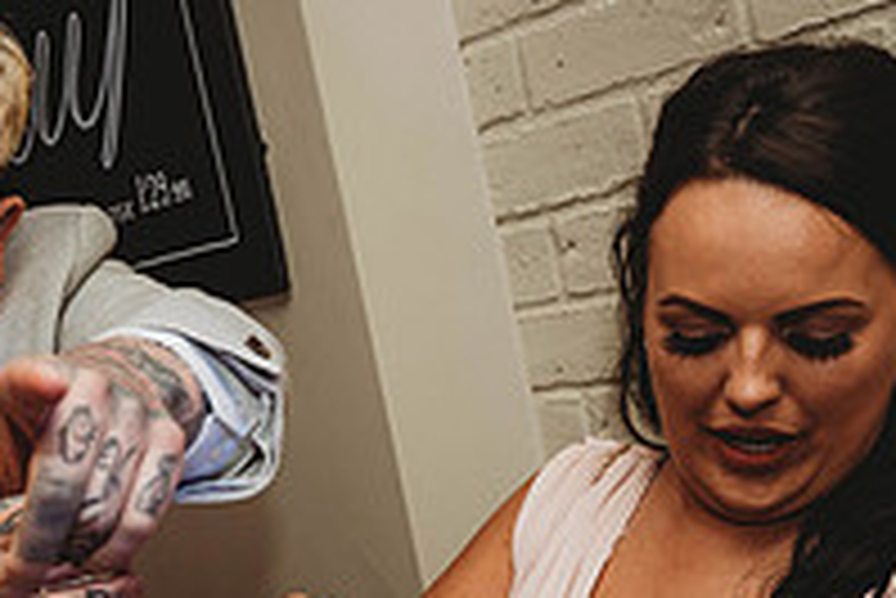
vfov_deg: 18.9
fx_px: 1743
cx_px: 86
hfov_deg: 27.7
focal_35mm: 70
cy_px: 618
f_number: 4
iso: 400
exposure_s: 1/80
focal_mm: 24
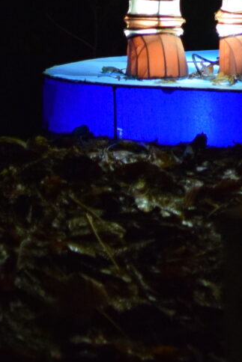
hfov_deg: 5.7
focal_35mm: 234
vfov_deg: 8.4
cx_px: 503
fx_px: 2360
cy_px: -346
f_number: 2
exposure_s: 1/500
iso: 2000
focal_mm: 35
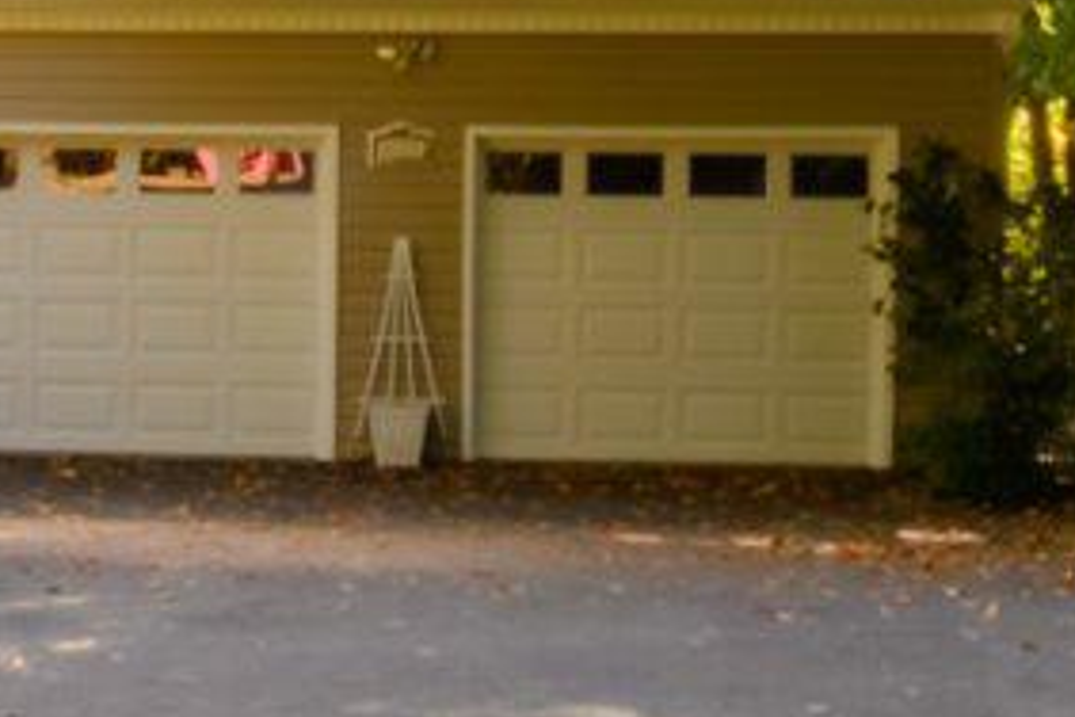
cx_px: -278
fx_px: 4121
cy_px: -999
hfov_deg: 14.3
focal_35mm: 138
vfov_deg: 9.0
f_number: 32
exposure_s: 1/50
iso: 250
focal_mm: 19
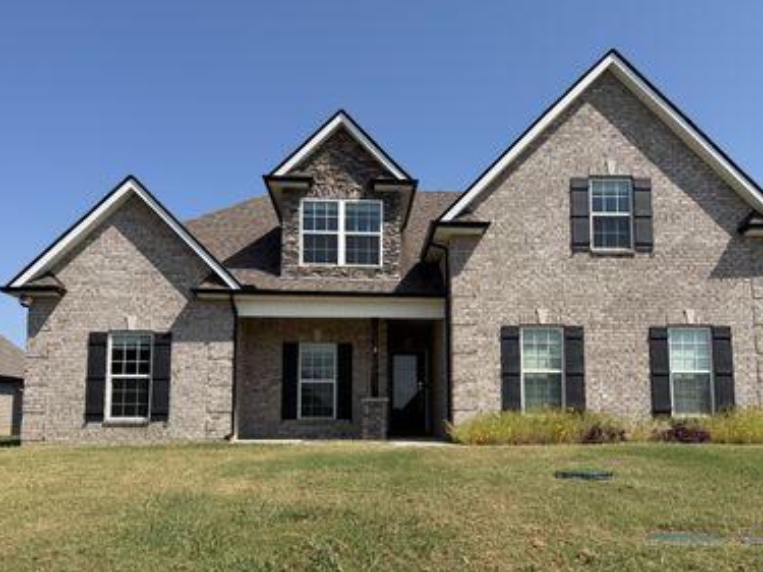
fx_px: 705
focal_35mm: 32
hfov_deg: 56.8
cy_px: 345
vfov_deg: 43.9
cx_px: 413
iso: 80
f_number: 1.78
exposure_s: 1/4673
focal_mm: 6.76
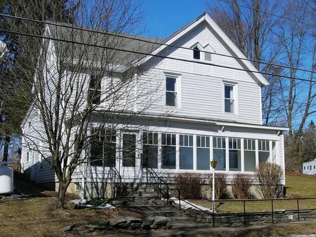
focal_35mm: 46
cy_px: 118
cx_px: 158
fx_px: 420
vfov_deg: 31.5
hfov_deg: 41.2
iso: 50
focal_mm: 7.7
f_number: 5.4
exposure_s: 1/586
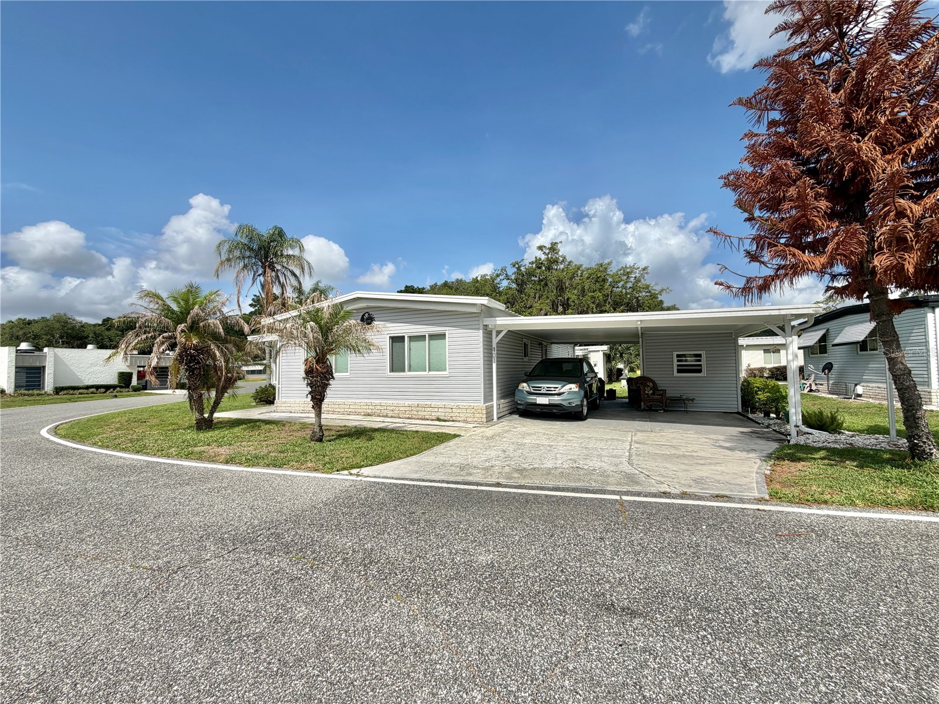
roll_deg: +0.9
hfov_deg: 102.1
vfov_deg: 85.7
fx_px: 380
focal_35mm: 14
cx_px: 470
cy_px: 352
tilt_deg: +3.5
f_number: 2.2
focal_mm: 2.22
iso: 20
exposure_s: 1/1285
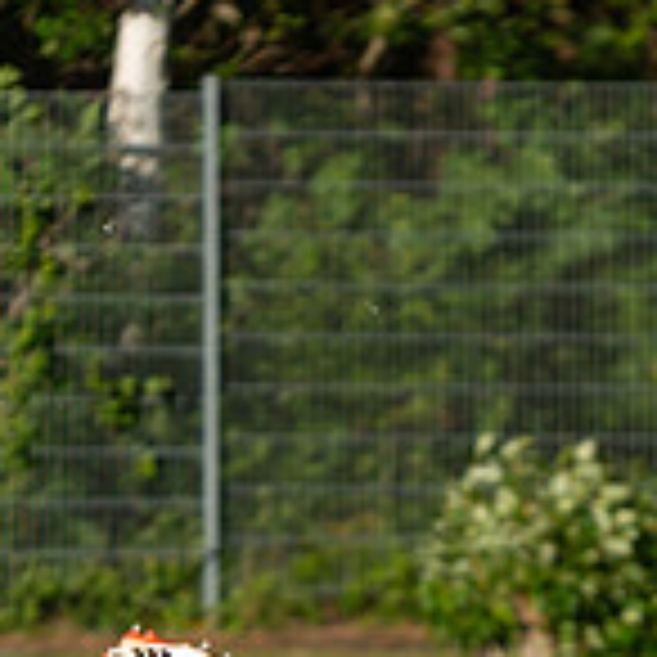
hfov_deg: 1.8
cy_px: 866
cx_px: 278
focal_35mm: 995
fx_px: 21366
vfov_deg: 1.8
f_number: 3.2
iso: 110
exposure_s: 1/1600
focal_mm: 200
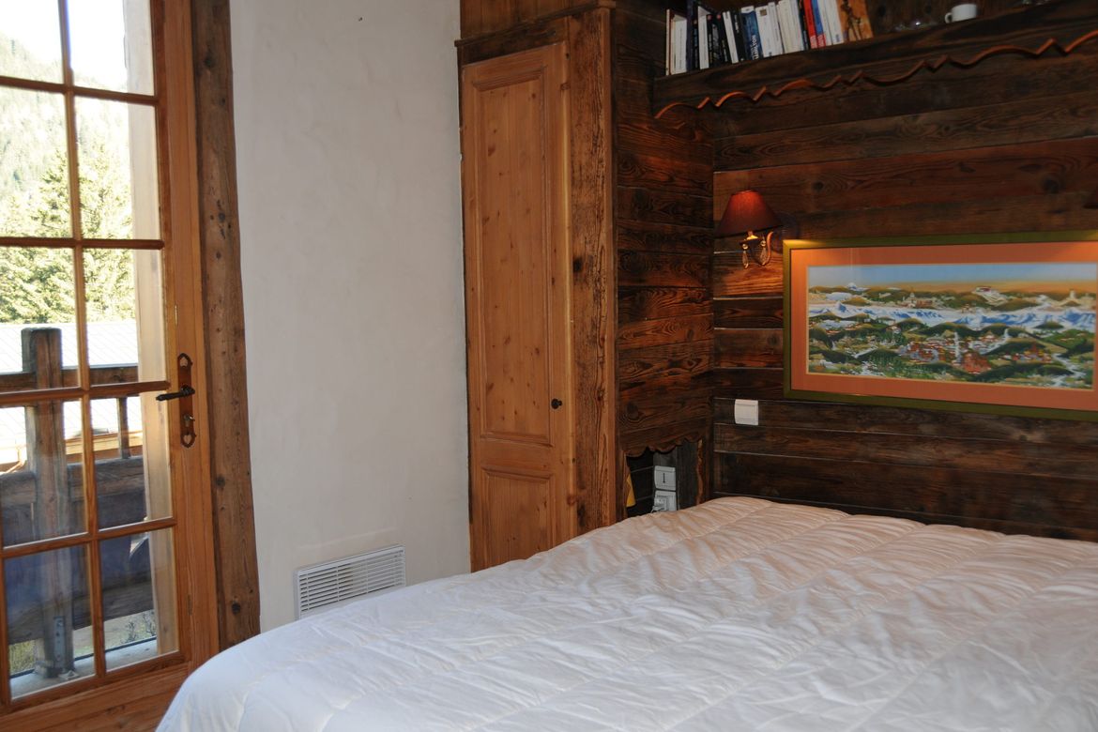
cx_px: 549
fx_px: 1006
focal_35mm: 33
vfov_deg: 40.0
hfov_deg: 57.2
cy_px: 366
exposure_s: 1/60
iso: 200
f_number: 3.8
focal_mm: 22
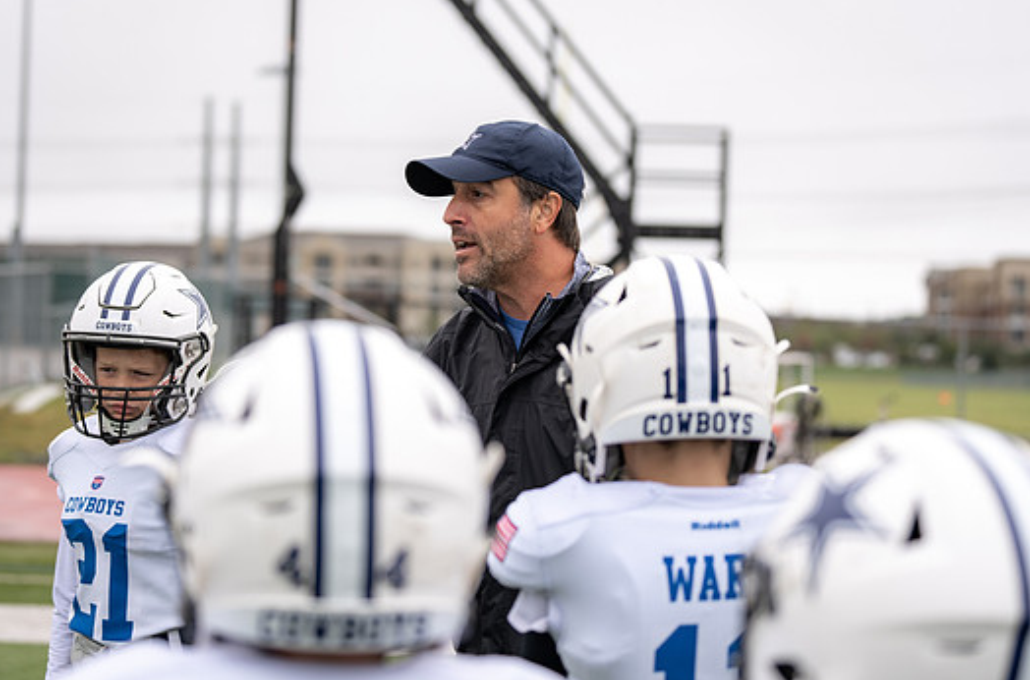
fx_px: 2824
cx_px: 467
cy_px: 274
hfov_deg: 20.7
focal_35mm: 99
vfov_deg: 13.7
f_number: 2.8
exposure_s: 1/400
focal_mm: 72
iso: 100
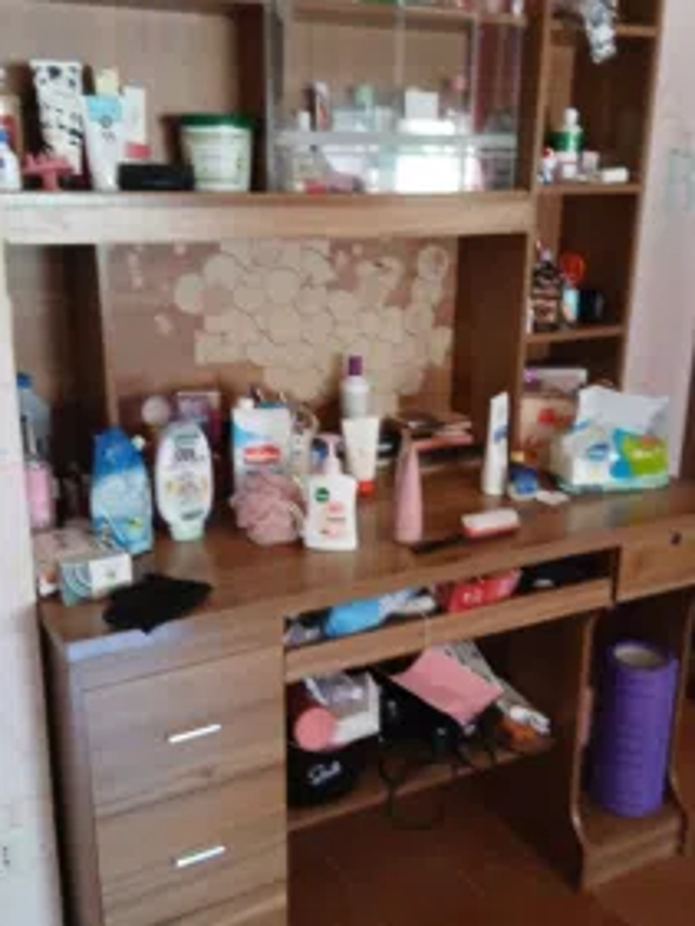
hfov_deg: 38.7
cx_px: 372
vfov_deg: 50.1
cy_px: 501
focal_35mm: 37
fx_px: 990
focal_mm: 3.98
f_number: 1.8
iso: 320
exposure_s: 1/25
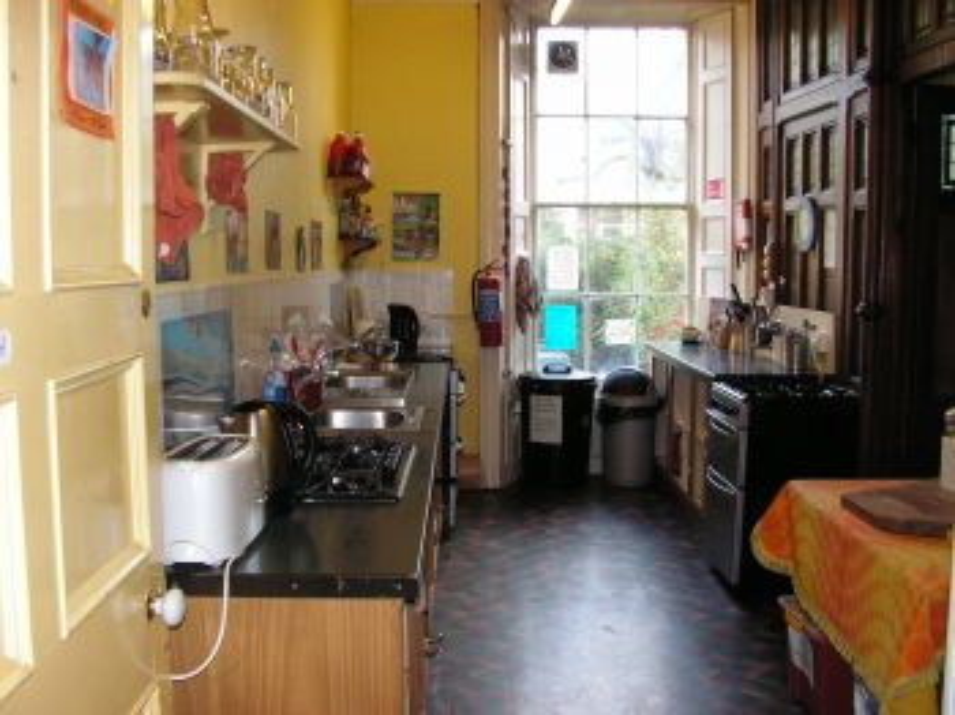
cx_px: 478
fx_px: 993
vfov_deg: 39.6
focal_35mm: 36
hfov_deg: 51.4
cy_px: 358
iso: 160
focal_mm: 6
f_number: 3.2
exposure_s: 1/40
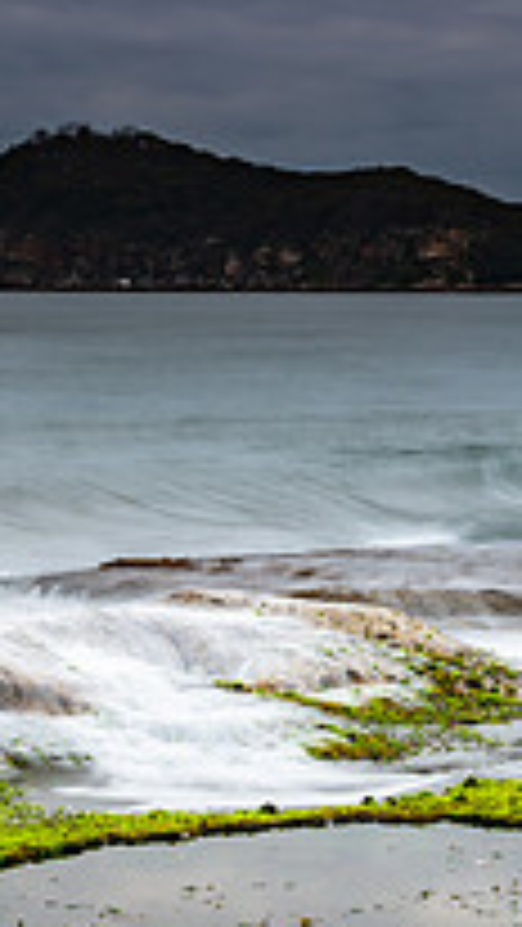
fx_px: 2631
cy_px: 452
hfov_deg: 11.3
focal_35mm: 107
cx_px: 144
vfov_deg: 20.0
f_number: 8
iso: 100
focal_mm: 35
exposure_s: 1.6
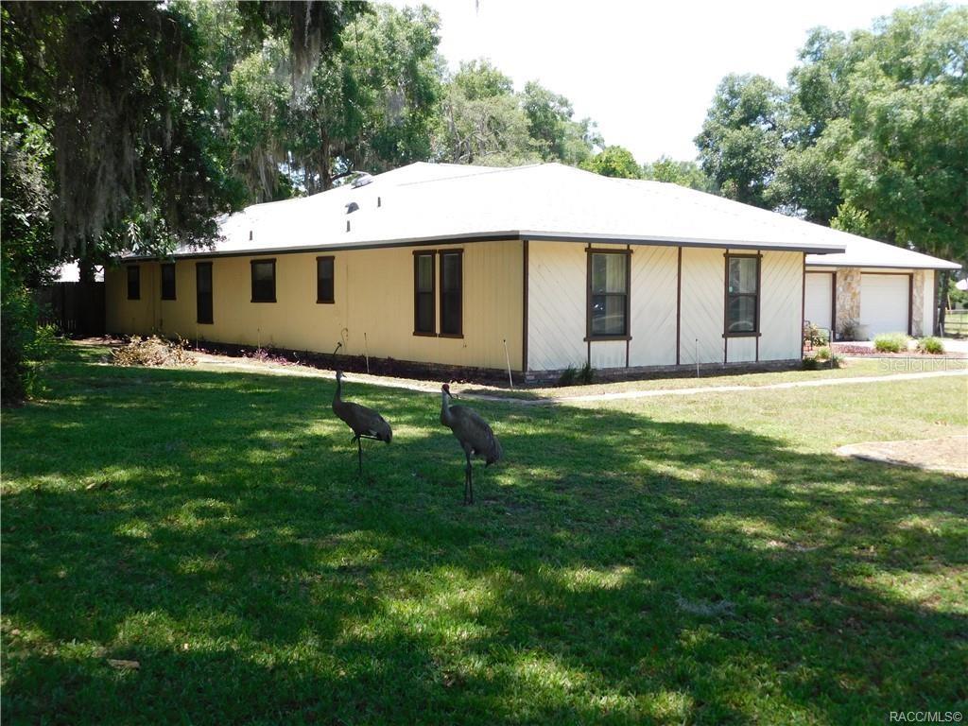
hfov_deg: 46.8
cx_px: 484
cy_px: 363
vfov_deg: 36.0
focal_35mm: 40
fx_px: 1119
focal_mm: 7.1
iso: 125
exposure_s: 1/320
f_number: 3.6
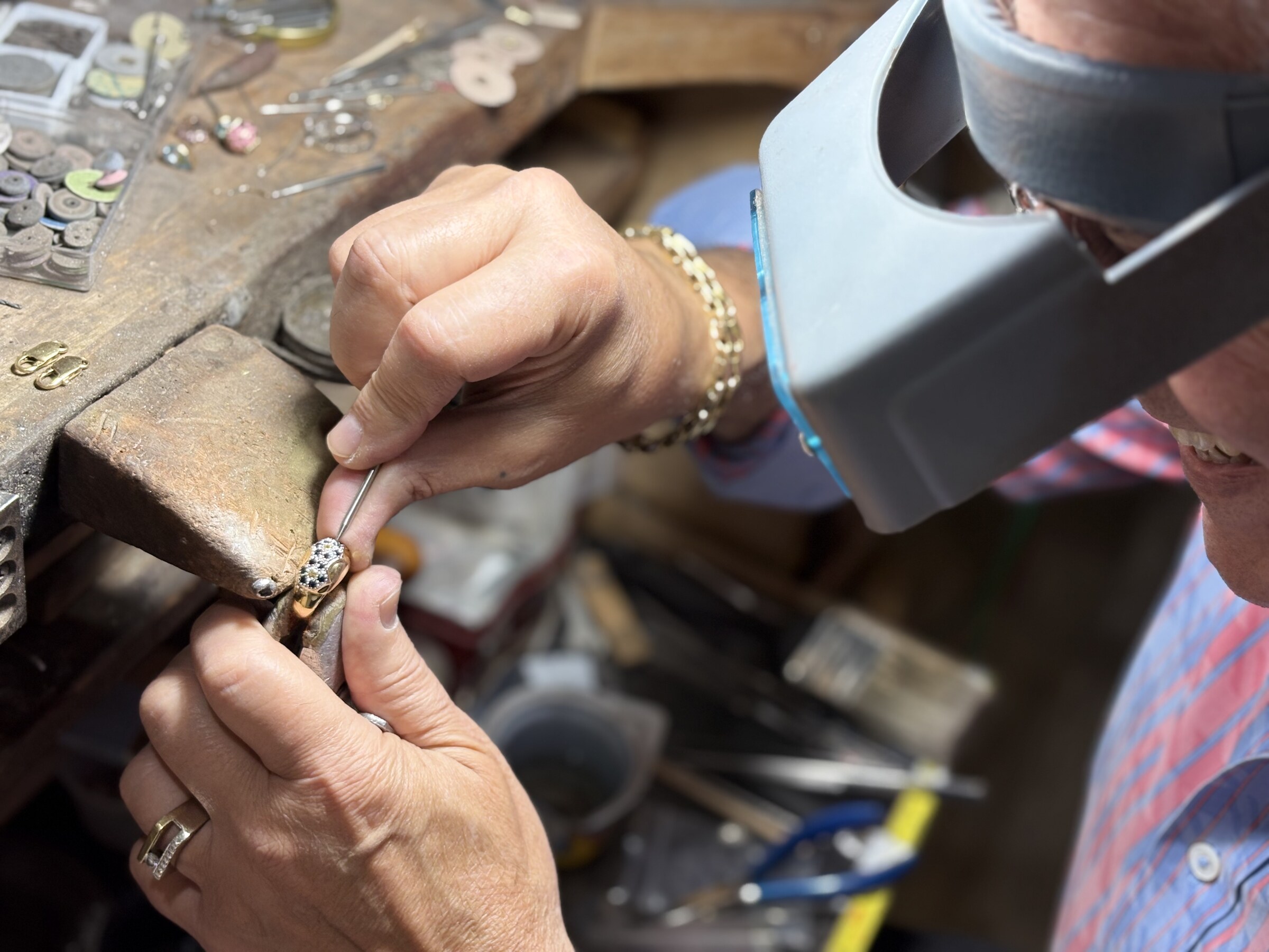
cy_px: 476
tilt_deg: -39.7
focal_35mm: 52
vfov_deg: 28.0
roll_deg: -13.2
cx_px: 634
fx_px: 1906
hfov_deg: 36.8
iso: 50
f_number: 1.6
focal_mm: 5.96
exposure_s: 1/60
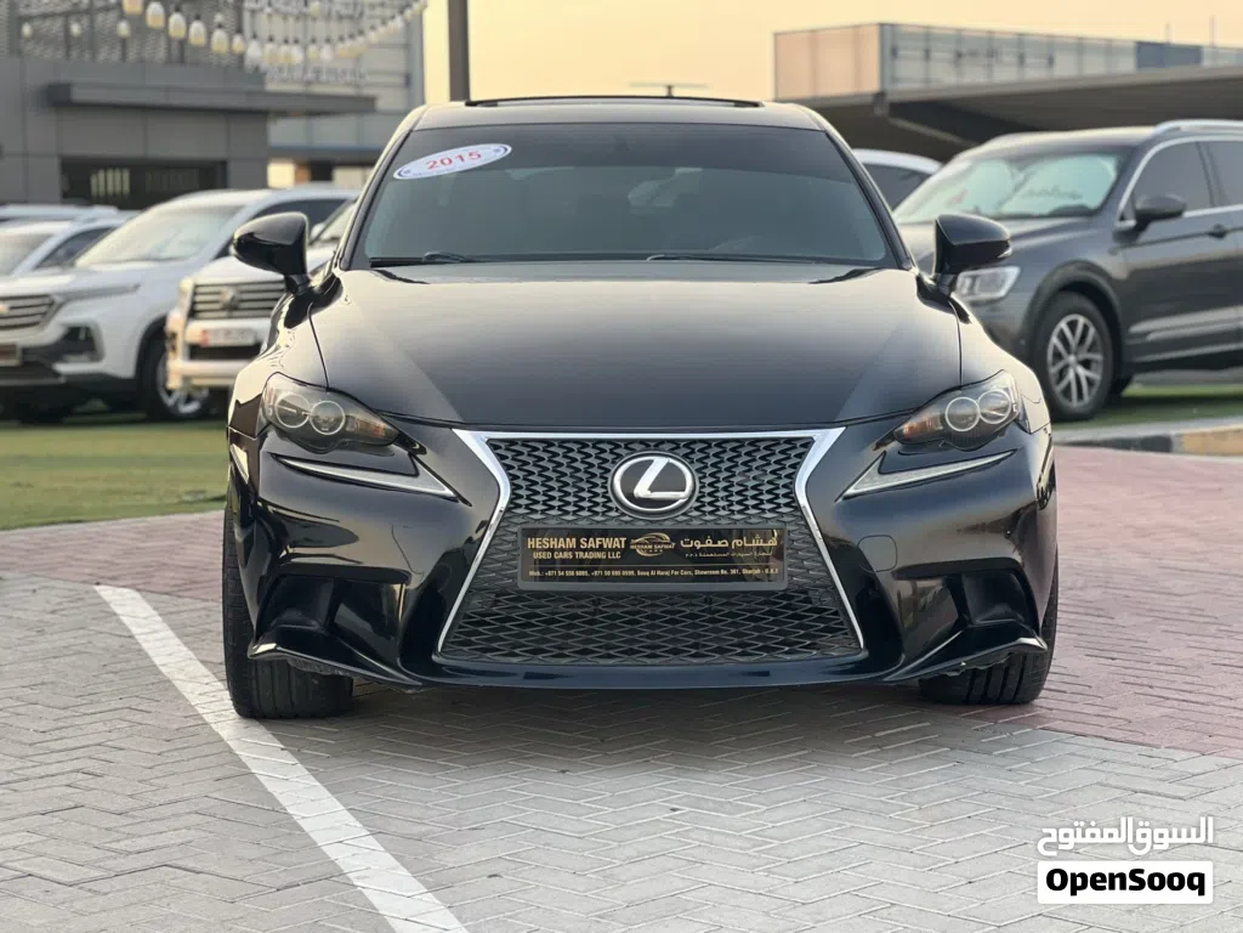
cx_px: 622
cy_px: 466
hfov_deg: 25.3
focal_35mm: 77
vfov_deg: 19.1
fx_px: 2765
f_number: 2.8
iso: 125
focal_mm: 9
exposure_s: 1/121
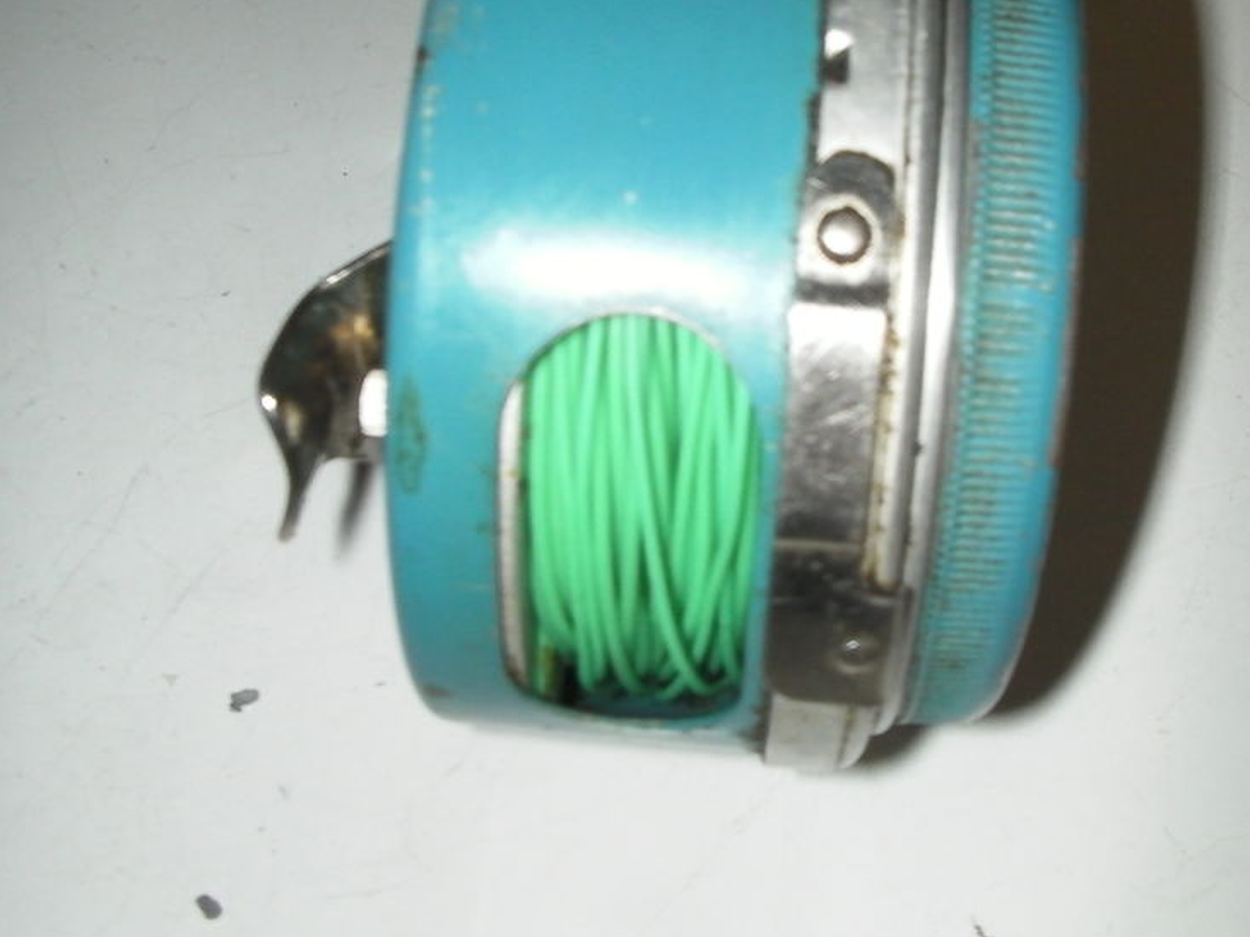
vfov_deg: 27.8
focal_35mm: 52
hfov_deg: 36.8
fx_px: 1877
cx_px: 716
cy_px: 301
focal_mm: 6.3
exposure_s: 1/30
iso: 200
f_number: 5.6
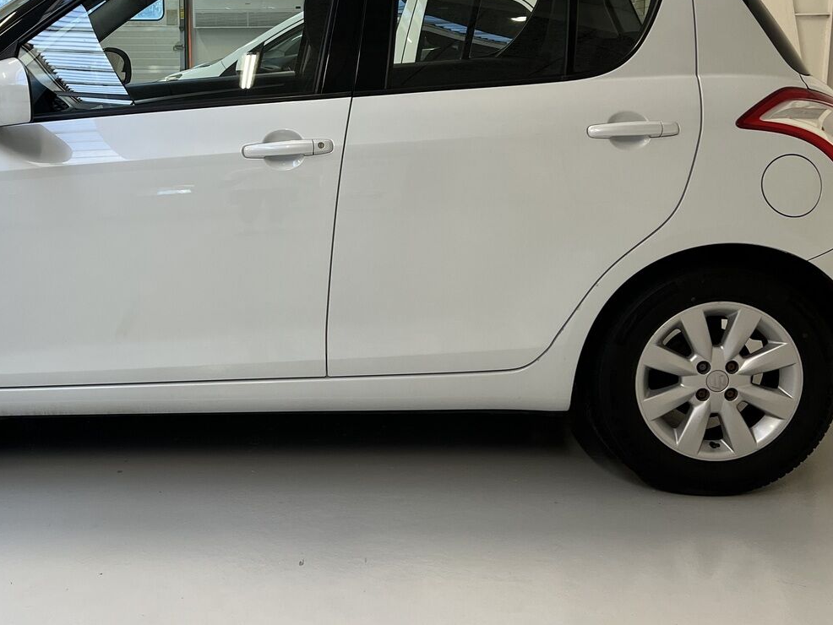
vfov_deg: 31.9
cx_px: 243
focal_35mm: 45
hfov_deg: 41.2
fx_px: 1083
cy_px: 193
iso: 100
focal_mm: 5.7
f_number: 1.5
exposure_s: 1/100
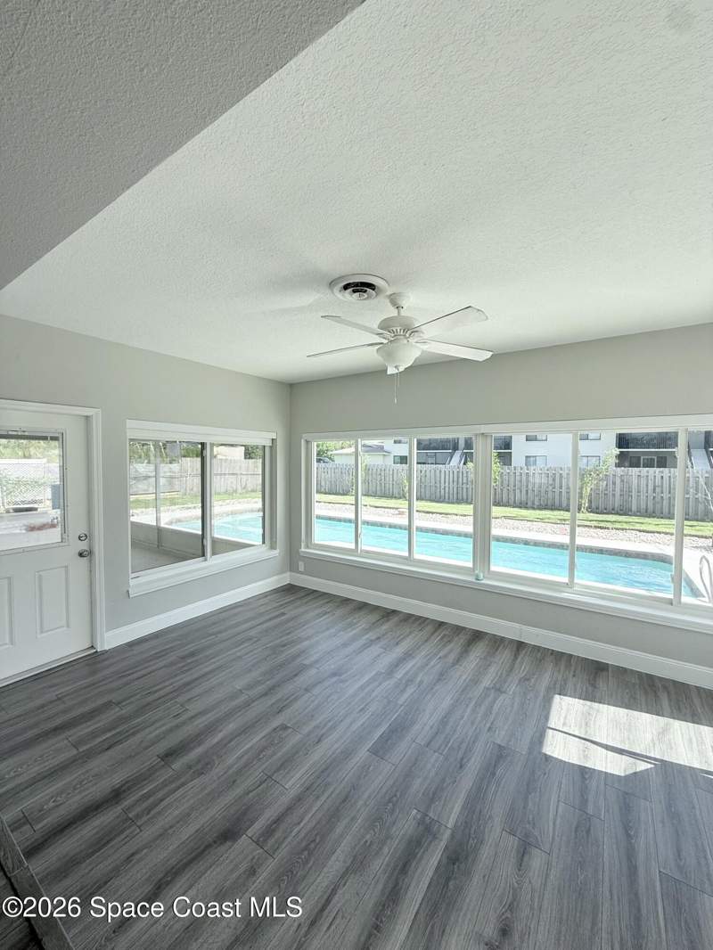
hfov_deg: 85.7
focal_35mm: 14
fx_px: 384
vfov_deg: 102.1
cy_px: 475
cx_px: 356
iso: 50
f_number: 2.2
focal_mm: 2.22
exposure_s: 1/658
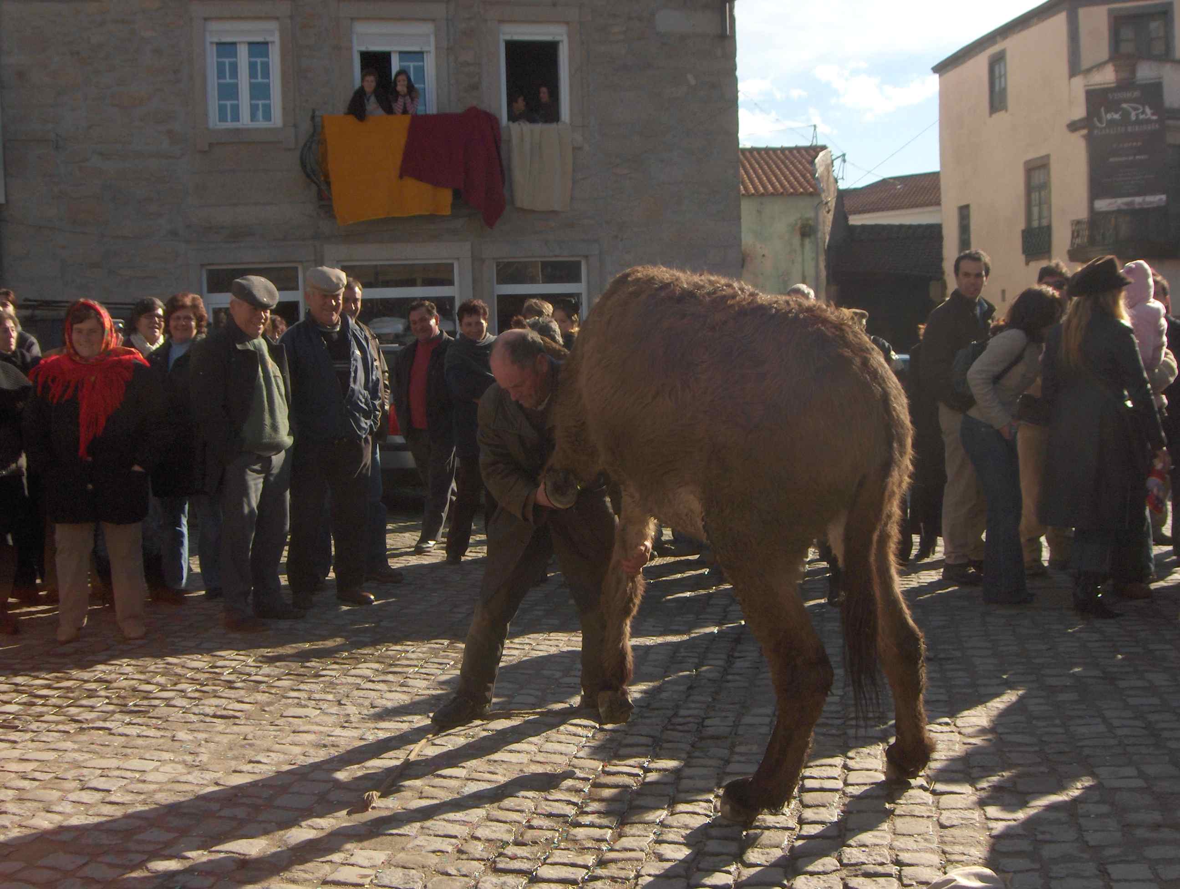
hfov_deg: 47.8
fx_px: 1331
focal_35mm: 39
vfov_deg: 36.9
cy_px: 444
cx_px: 590
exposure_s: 1/578
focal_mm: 8
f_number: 4.8
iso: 100
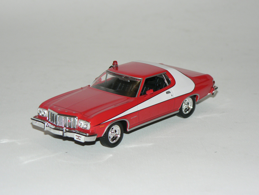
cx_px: 130
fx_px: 973
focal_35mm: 130
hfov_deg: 15.2
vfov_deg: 11.4
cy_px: 98
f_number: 3.2
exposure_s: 1/60
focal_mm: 21.6
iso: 100
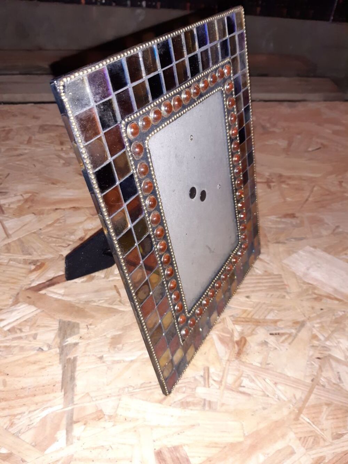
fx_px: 348
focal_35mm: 26
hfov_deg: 53.1
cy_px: 232
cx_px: 174
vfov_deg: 67.3
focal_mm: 3.92
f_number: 1.7
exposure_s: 1/50
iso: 80
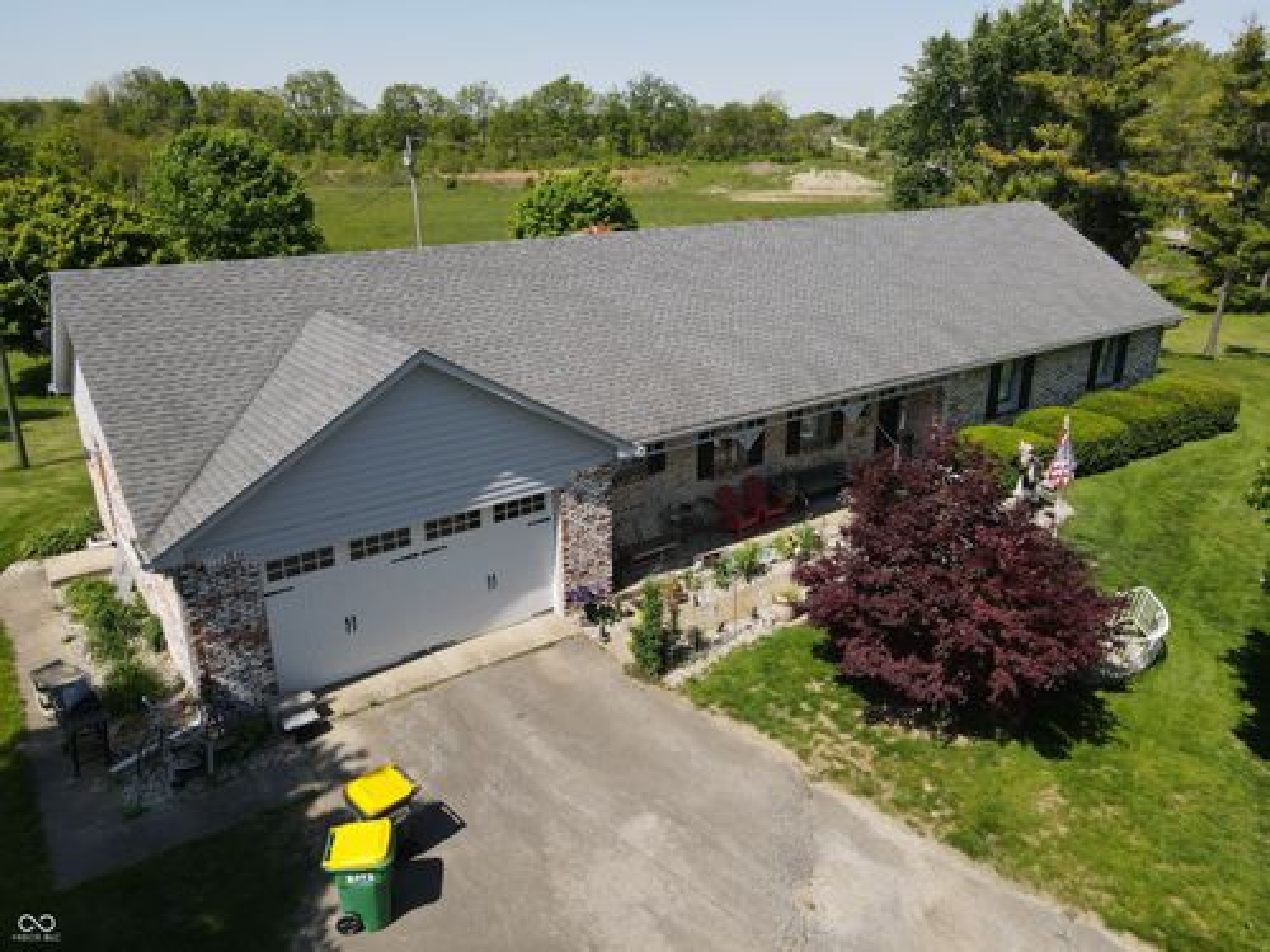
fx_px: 881
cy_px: 476
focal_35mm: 24
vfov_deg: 56.8
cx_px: 635
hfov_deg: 71.6
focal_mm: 4.5
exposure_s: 1/640
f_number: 2.8
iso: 100
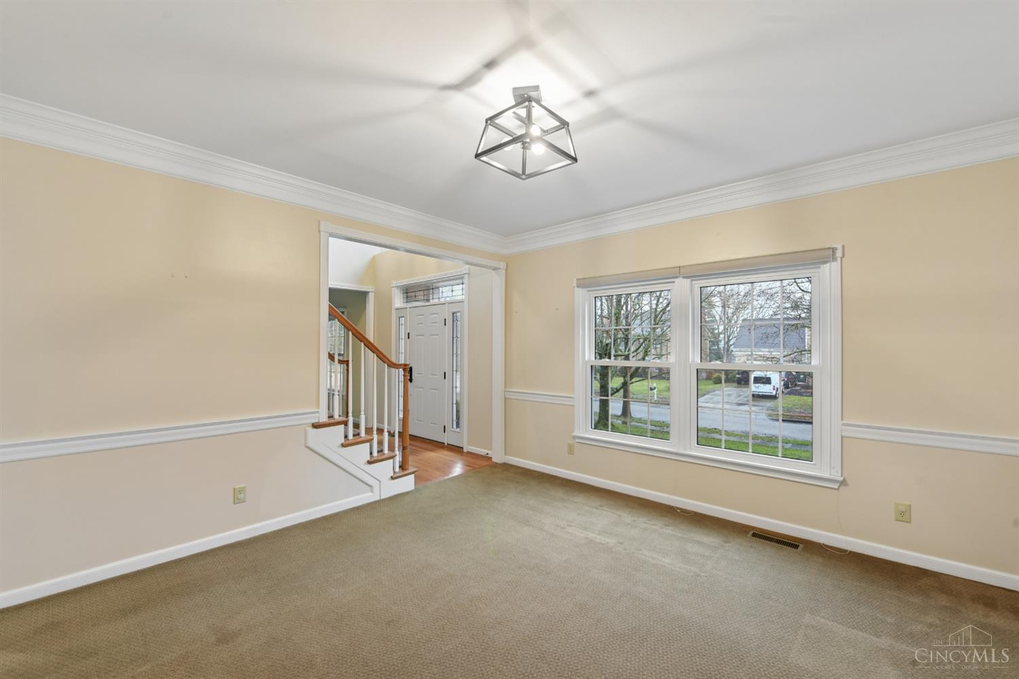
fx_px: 396
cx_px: 510
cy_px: 340
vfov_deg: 81.2
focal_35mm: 14
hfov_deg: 104.3
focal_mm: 14
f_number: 8
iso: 400
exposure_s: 1/8
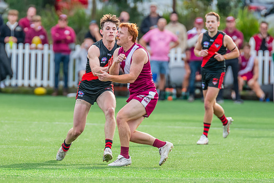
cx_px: 112
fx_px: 5853
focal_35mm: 769
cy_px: 95
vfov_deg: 1.8
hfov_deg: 2.7
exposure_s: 1/1250
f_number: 5
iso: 800
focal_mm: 420
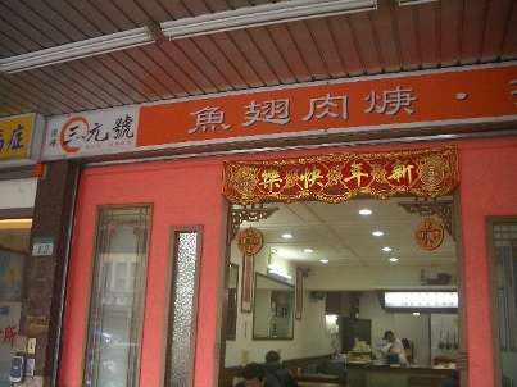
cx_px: 258
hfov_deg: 52.6
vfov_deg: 40.7
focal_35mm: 35
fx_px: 523
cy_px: 194
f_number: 2.6
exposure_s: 1/40
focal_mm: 5.8
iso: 100
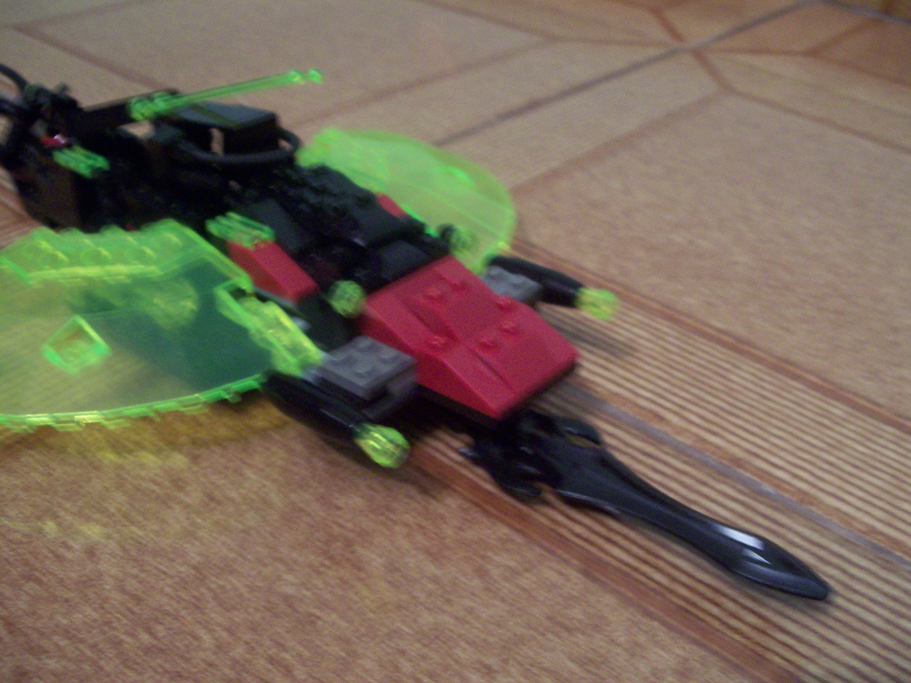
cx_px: 456
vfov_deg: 39.7
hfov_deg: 51.4
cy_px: 342
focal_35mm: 36
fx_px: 947
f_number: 2.7
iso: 160
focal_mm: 6
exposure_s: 1/8
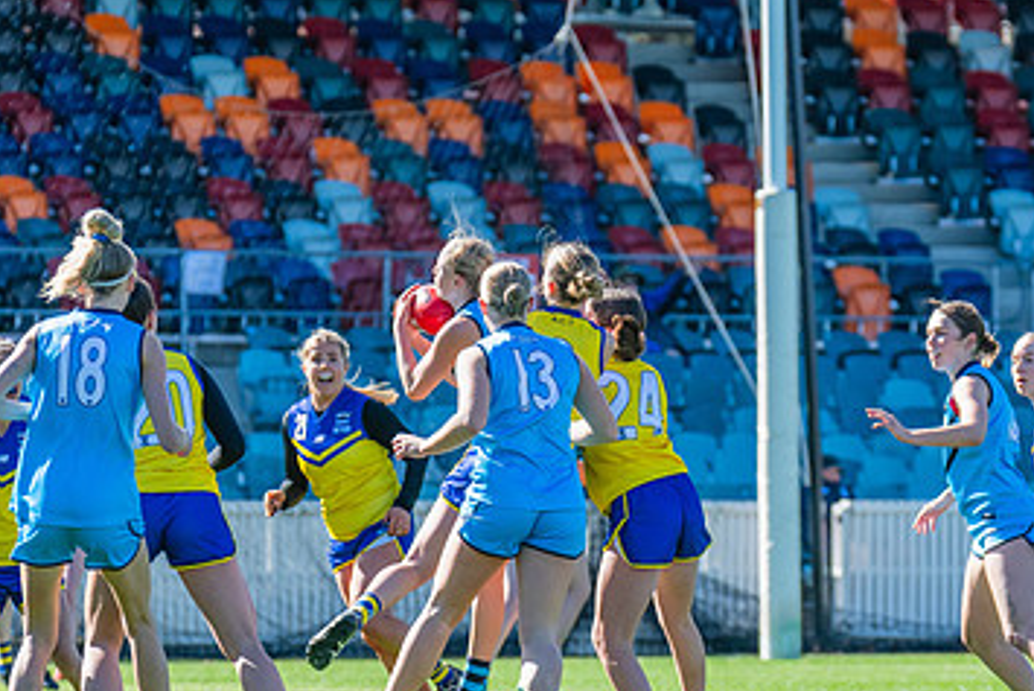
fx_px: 15544
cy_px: 431
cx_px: 544
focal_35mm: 541
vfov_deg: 2.5
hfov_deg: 3.8
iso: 800
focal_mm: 290
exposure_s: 1/1250
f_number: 6.3
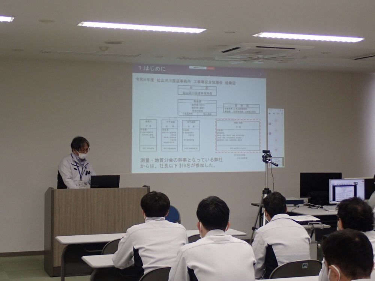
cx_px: 188
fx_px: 661
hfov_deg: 31.7
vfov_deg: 24.0
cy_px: 140
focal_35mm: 61
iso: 250
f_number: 3.6
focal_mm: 11.01
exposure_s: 1/60
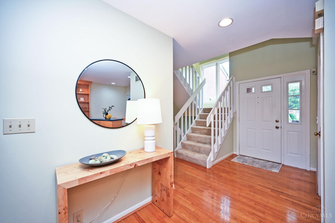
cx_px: 168
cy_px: 112
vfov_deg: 81.2
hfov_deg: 104.3
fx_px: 130
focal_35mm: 14
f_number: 4
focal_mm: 14
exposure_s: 1/60
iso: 250
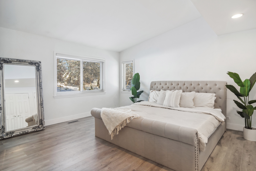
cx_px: 128
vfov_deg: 67.4
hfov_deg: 90.0
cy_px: 86
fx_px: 128
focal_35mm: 18
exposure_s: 1/40
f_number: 8
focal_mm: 12
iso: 200
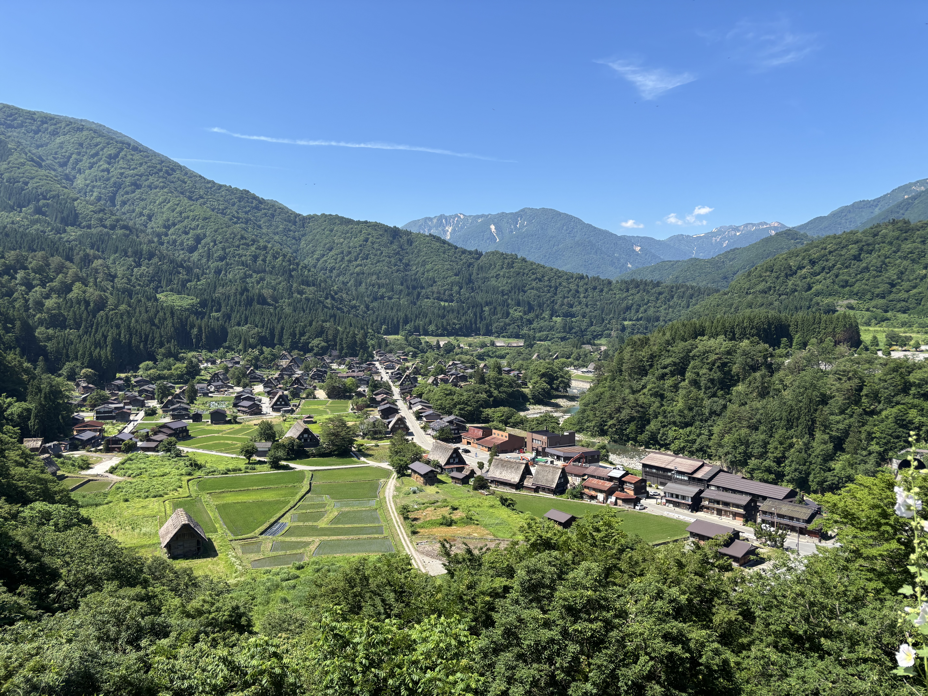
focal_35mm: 26
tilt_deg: -3.2
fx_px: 697
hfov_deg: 67.3
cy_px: 348
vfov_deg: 53.1
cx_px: 464
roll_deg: -0.6
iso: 50
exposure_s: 1/1912
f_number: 1.6
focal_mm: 5.96
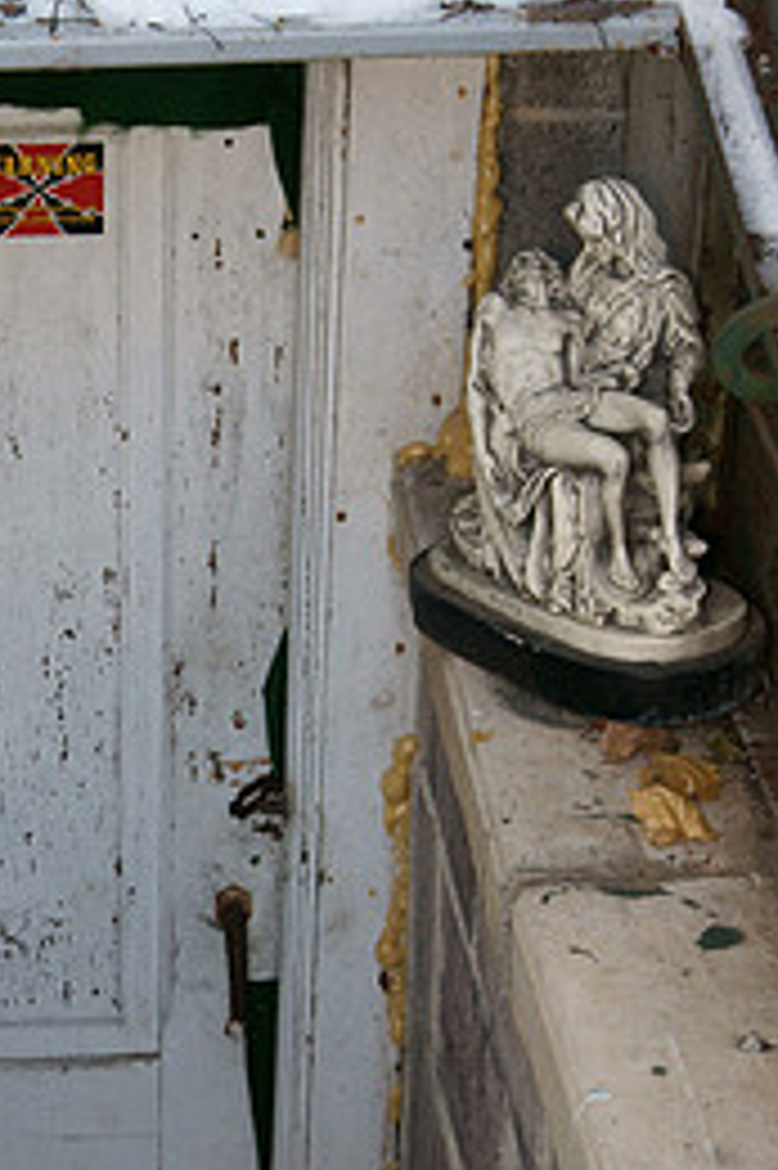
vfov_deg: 17.4
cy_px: 828
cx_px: -25
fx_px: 3801
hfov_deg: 11.6
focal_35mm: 117
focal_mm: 35
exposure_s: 1/60
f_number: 7.1
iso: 400
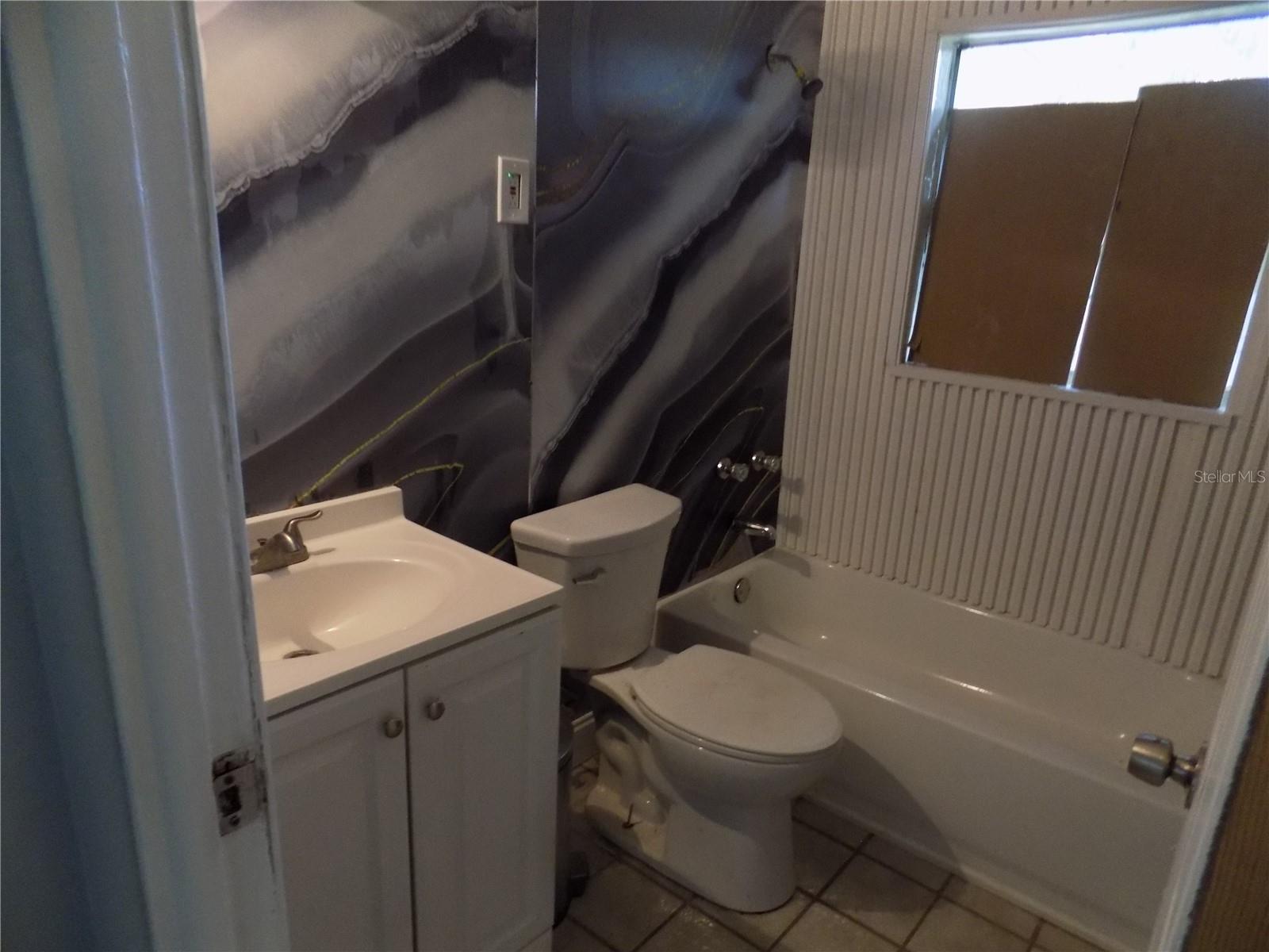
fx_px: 843
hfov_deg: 73.9
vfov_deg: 58.9
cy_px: 476
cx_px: 634
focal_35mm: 23
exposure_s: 1/13
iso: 400
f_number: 3.1
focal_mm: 4
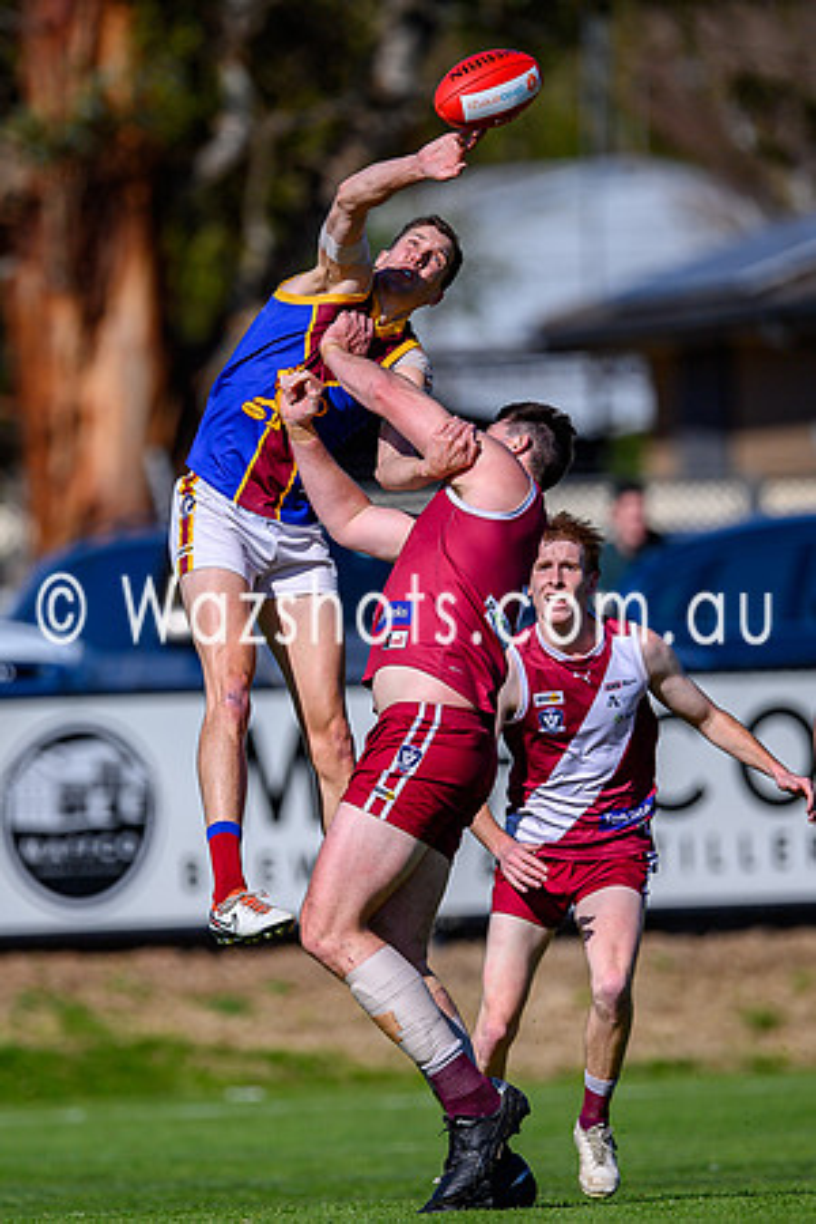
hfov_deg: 1.7
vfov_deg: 2.5
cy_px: 643
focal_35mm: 823
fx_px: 27980
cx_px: 251
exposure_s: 1/3200
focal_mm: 500
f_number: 4
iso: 180
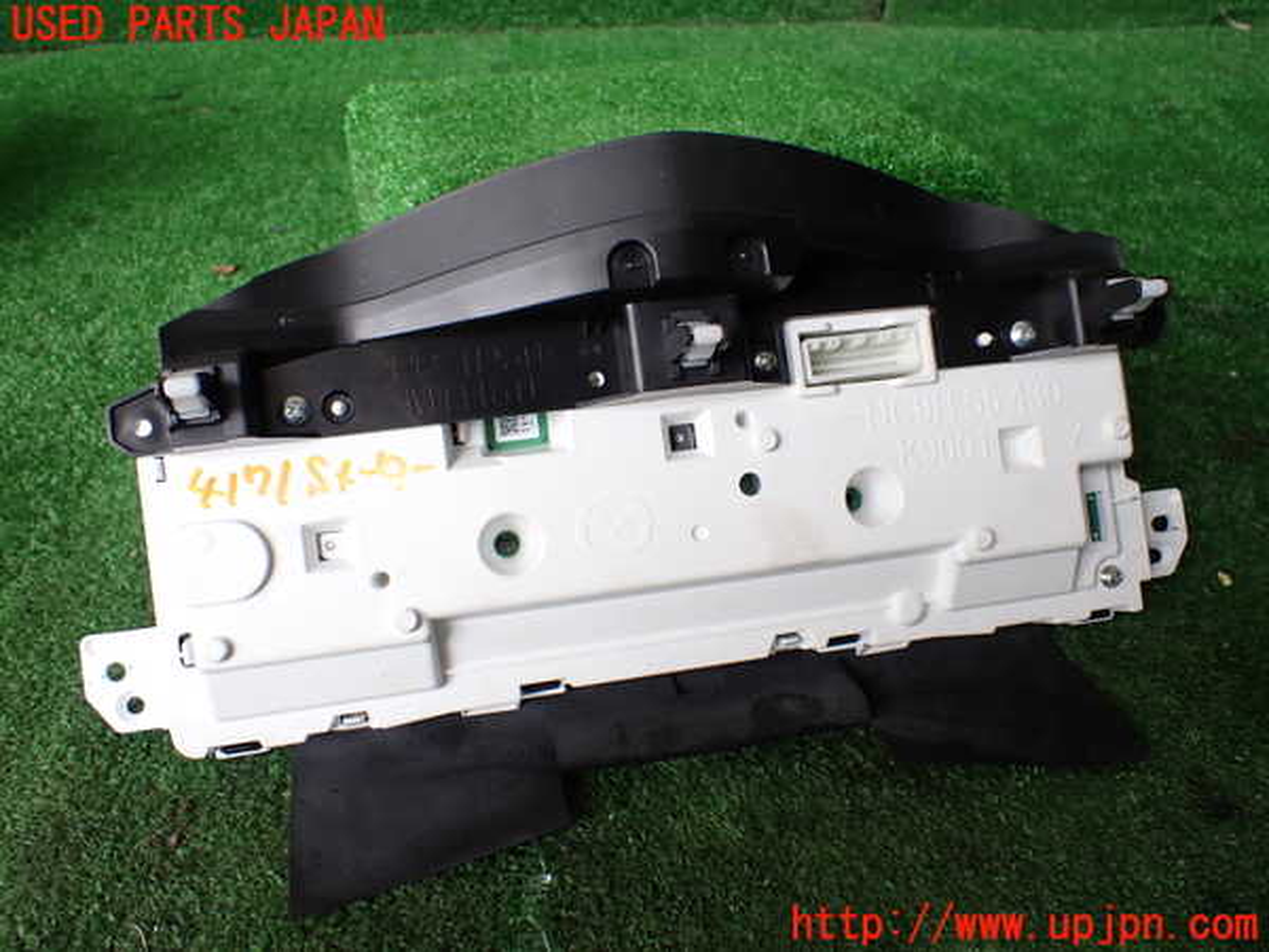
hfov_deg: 60.0
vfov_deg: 46.8
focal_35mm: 30
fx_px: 1100
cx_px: 634
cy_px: 476
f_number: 2.3
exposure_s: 1/125
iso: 100
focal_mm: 5.4
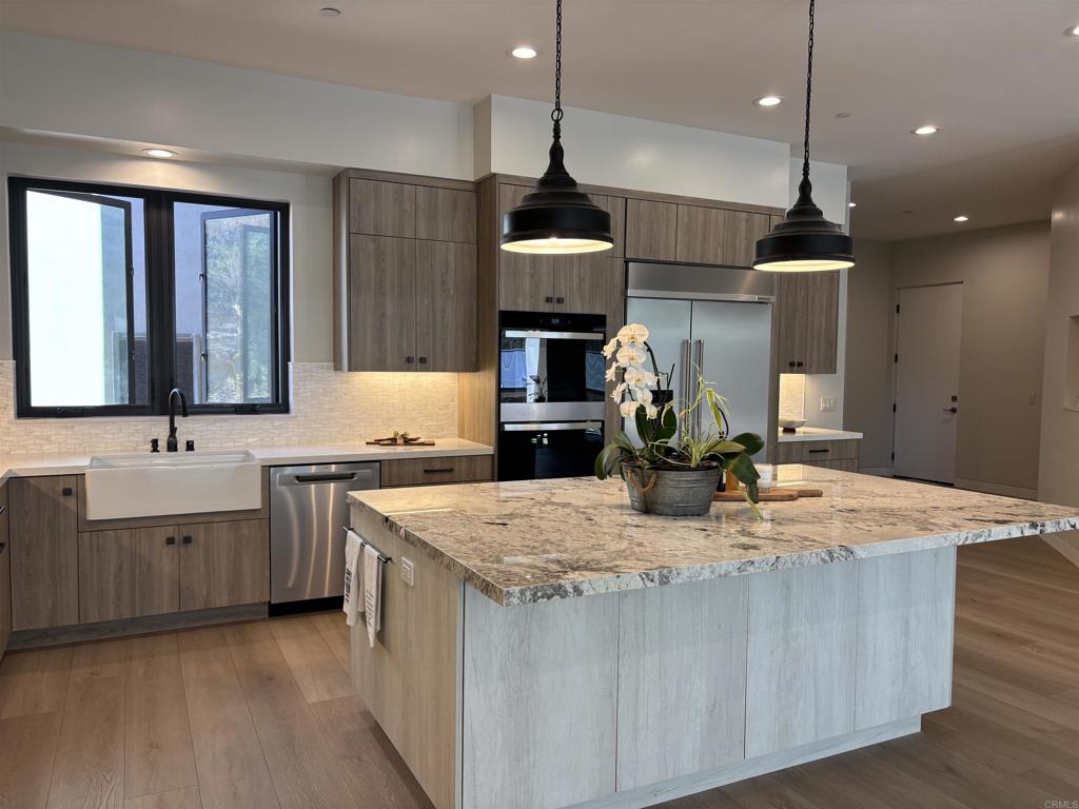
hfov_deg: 67.3
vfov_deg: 53.1
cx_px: 540
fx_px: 810
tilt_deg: -3.0
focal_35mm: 26
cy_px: 404
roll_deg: -0.7
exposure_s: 1/120
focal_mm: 5.96
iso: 64
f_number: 1.6
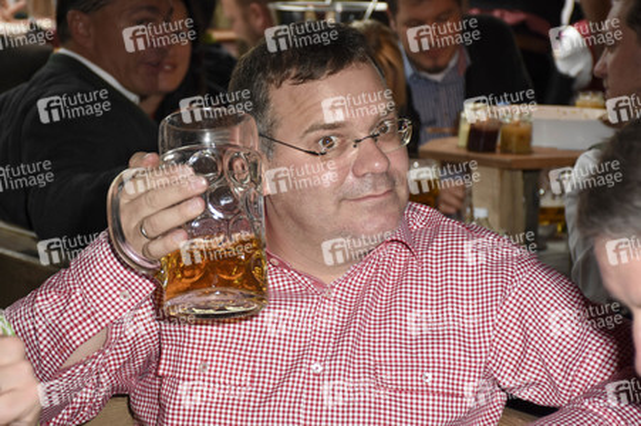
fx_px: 1868
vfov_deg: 13.0
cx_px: 320
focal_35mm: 105
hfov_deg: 19.5
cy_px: 213
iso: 640
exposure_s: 1/125
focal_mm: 70
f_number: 5.6
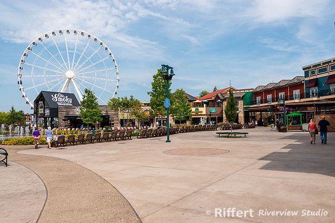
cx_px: 168
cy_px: 112
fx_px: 269
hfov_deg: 63.8
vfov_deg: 45.1
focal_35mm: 29
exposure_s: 1/400
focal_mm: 28
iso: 100
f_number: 7.1
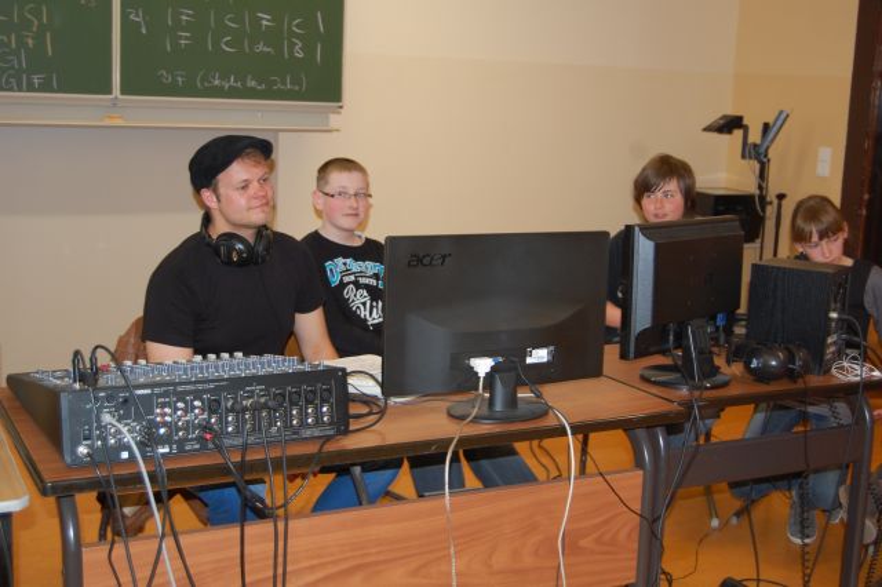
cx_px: 441
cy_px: 294
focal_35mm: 48
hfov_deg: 41.1
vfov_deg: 28.0
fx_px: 1175
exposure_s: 1/60
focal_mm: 32
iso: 400
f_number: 4.5
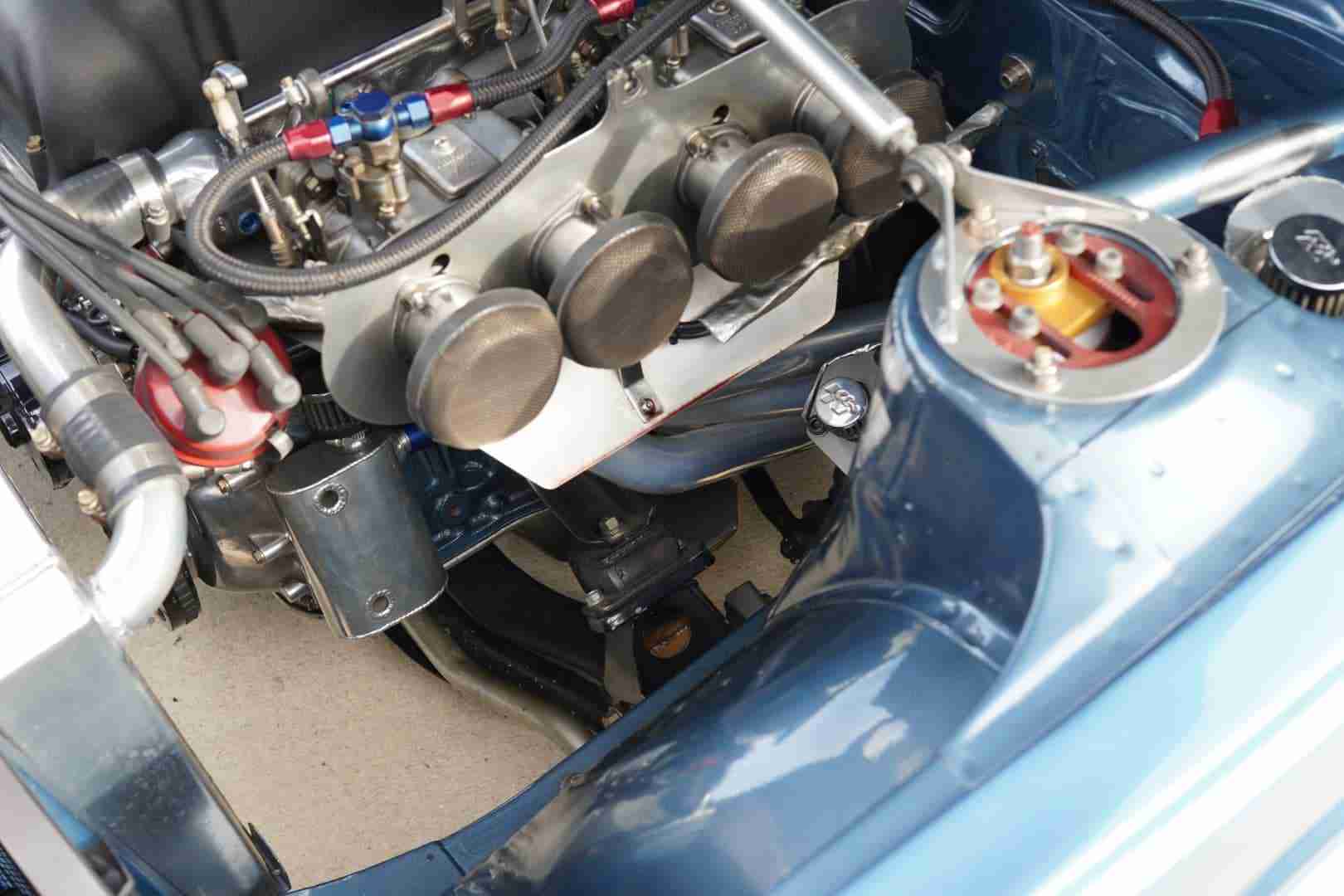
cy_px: 448
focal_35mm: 45
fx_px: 1680
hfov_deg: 43.6
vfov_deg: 29.9
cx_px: 672
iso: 160
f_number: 4
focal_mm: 30
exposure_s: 1/60
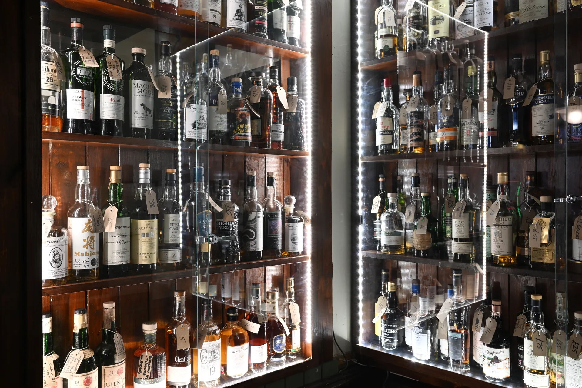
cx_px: 291
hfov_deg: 61.1
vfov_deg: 43.0
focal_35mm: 30
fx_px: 493
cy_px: 194
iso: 800
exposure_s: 1/20
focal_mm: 30.5
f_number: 8
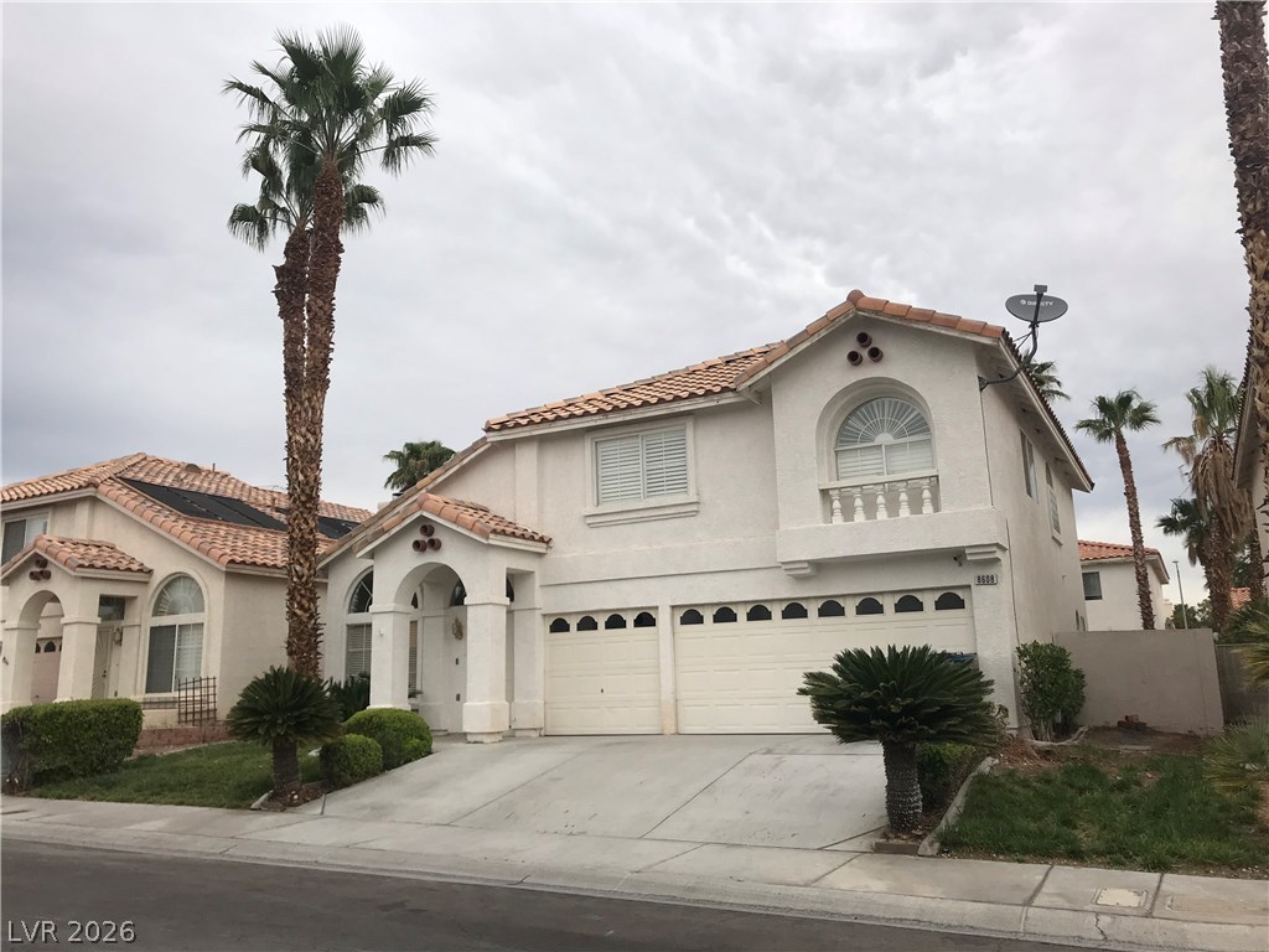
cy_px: 476
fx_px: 1026
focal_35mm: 28
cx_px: 634
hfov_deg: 63.4
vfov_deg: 49.7
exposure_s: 1/2398
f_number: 1.8
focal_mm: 3.99
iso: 20
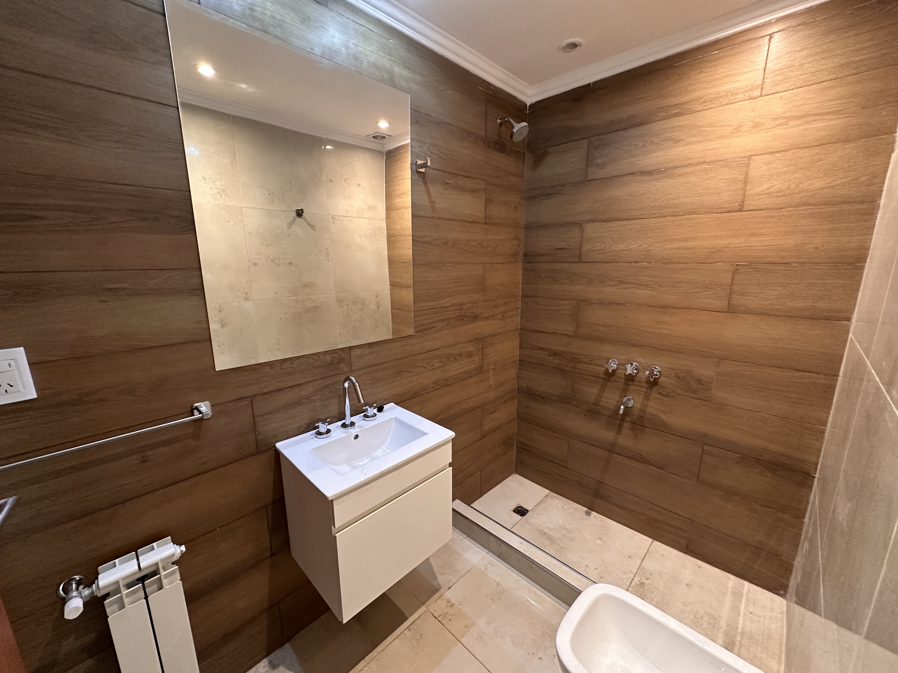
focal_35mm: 14
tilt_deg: -12.1
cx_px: 449
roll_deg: +0.6
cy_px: 336
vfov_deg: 85.7
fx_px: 363
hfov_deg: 102.1
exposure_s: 1/50
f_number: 2.2
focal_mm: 2.22
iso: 320
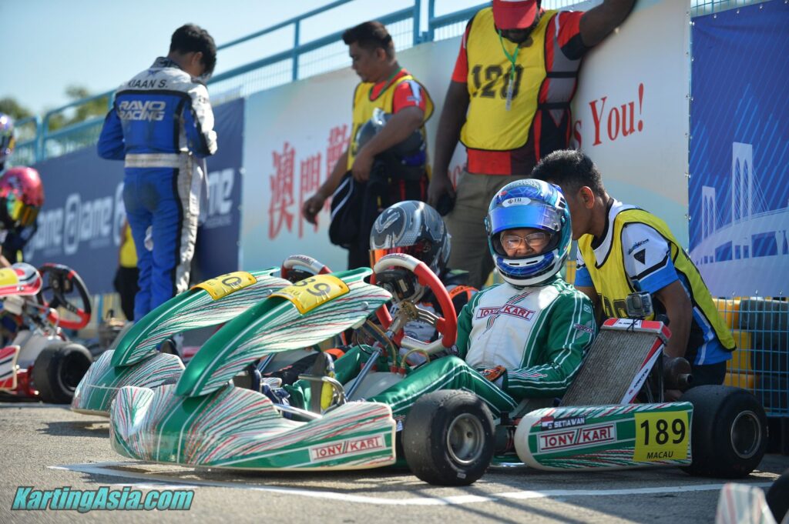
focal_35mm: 135
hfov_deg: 15.2
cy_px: 262
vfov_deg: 10.1
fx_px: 2956
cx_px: 394
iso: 320
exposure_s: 1/4000
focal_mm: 135
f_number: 2.8
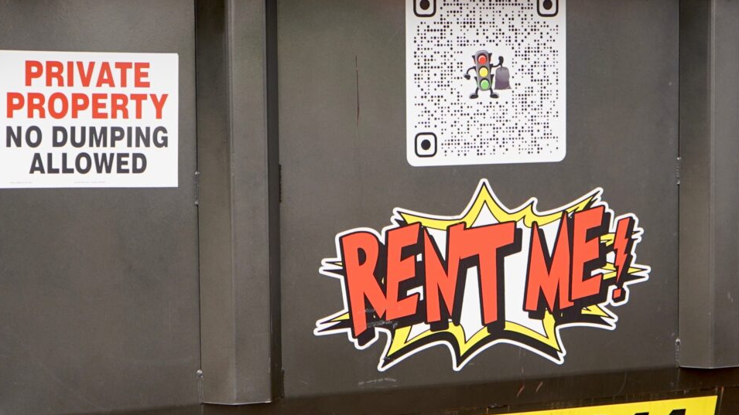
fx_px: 2312
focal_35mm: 118
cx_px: 501
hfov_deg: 18.1
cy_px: 311
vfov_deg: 10.2
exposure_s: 1/160
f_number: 4.5
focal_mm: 42
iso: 160
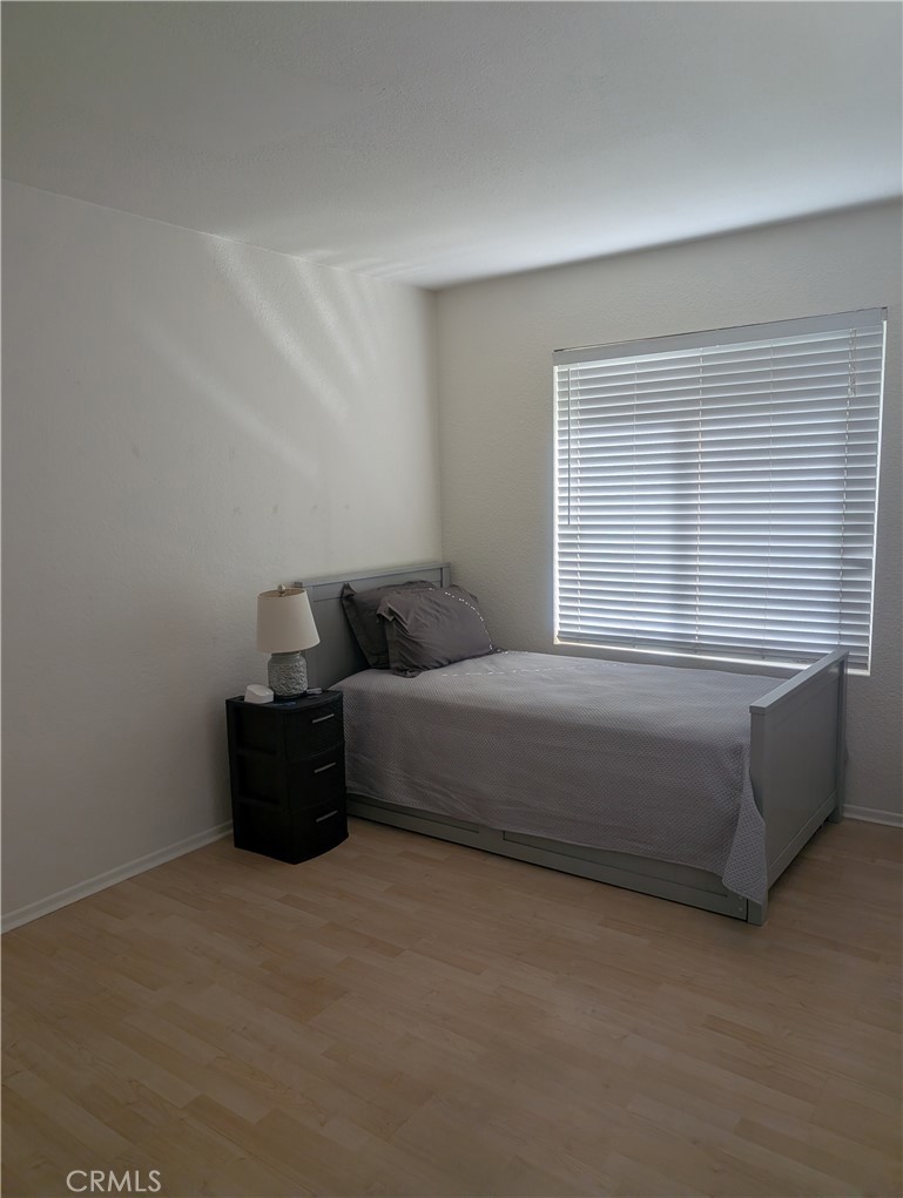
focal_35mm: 24
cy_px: 599
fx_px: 833
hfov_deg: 56.9
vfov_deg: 71.5
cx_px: 452
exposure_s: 1/749
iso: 23
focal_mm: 6.9
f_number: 1.68
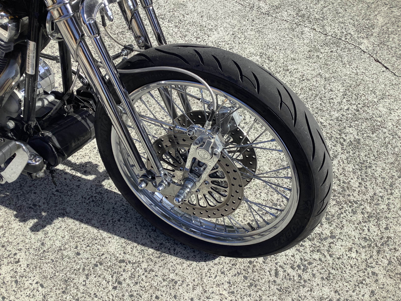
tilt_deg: -54.4
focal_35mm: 31
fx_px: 359
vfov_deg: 45.4
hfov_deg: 58.4
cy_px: 150
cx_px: 200
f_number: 2.4
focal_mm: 3.3
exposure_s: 1/1072
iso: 25
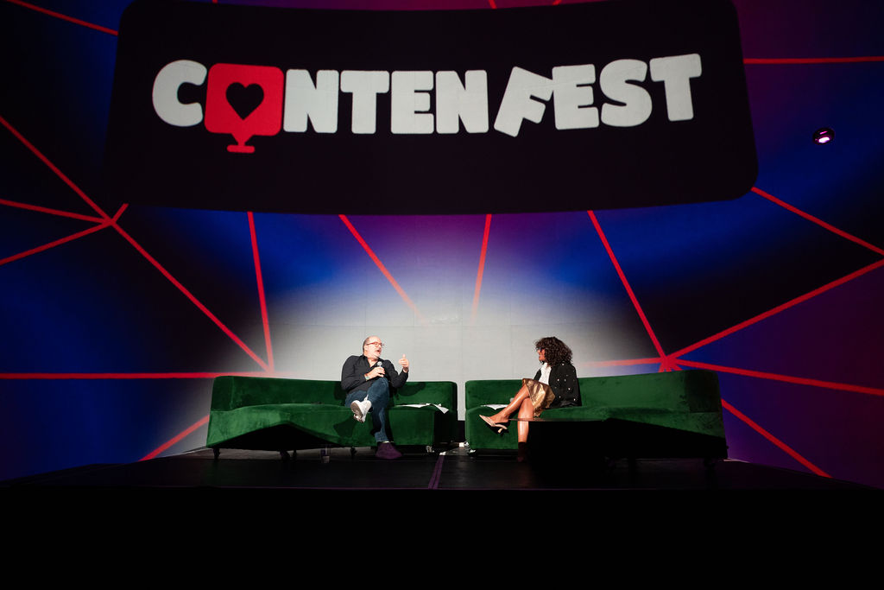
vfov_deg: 68.0
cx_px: 442
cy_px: 295
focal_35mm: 18
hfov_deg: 90.6
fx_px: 437
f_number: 2.8
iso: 2500
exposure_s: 1/125
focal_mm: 17.8
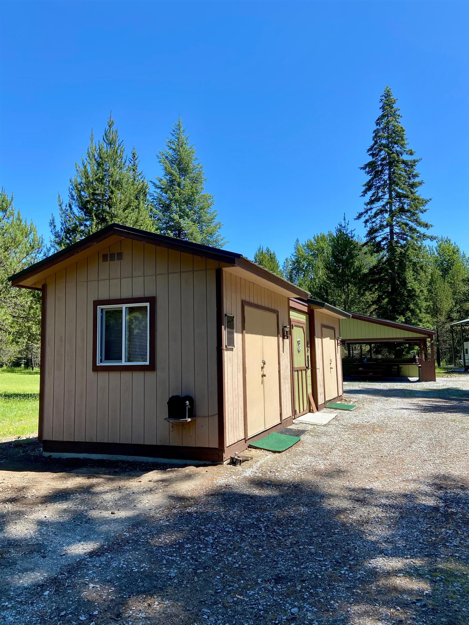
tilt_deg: +6.5
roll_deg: -0.6
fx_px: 470
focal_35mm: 26
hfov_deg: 53.1
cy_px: 312
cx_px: 234
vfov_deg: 67.3
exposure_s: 1/1346
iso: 32
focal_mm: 4.3
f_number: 1.8
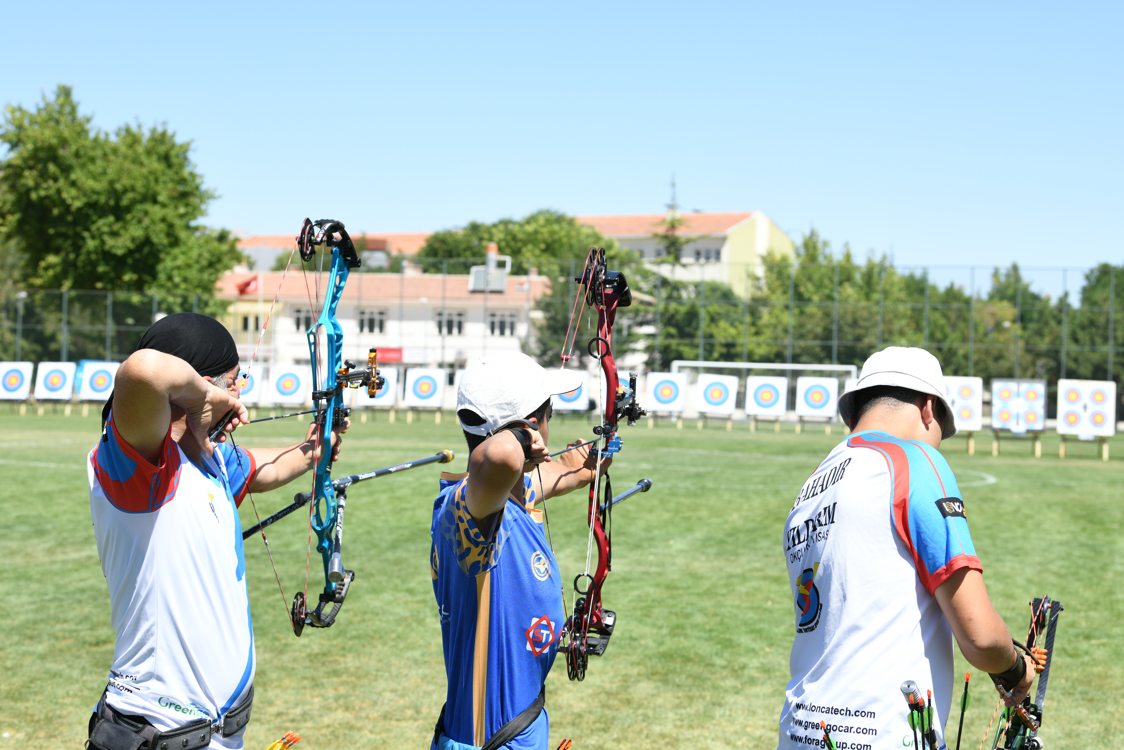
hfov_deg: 28.8
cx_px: 562
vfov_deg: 19.5
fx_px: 2185
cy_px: 375
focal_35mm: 70
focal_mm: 70
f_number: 6.3
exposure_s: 1/320
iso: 125
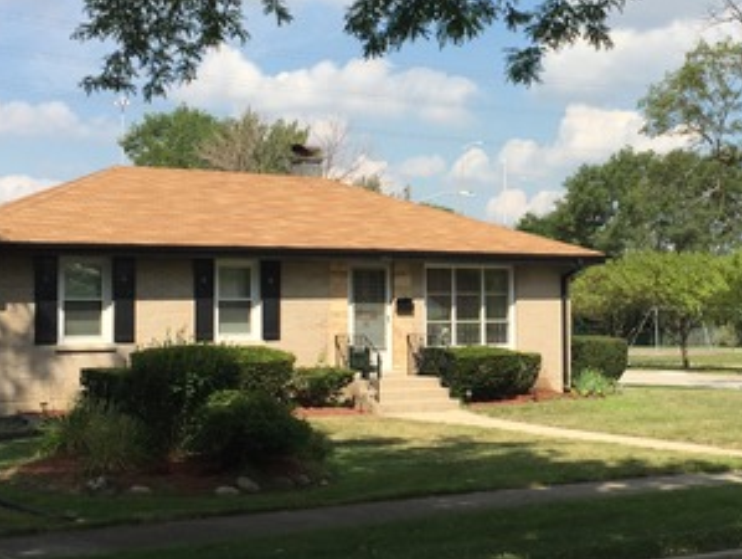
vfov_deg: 23.7
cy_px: 251
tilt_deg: +2.3
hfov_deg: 30.8
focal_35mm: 62
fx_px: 1331
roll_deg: +0.9
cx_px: 526
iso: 32
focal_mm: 4.15
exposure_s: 1/1883
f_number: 2.2
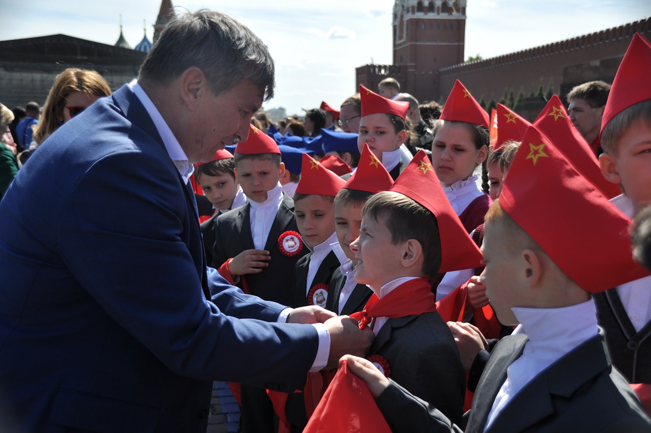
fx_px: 867
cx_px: 326
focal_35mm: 48
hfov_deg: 41.2
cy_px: 216
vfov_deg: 28.0
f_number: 4
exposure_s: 1/1000
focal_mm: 32
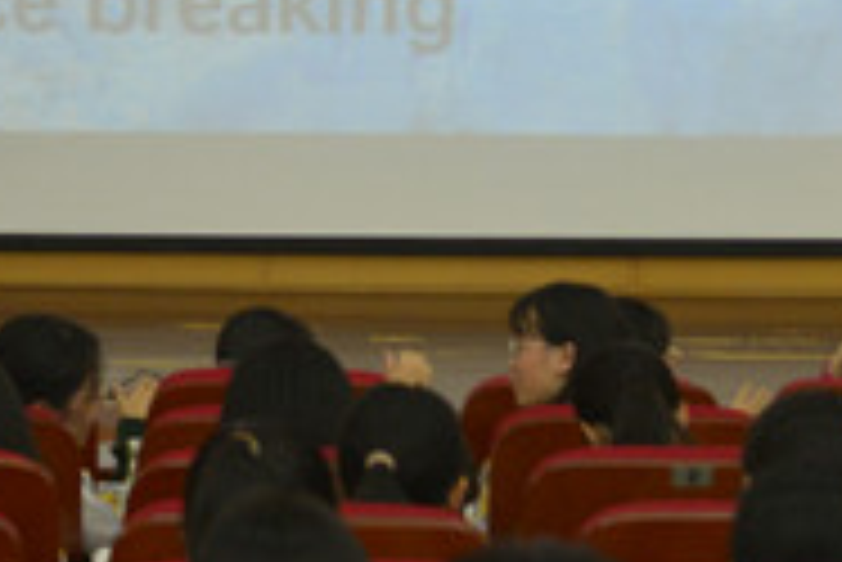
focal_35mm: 183
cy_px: -261
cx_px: 446
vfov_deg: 7.4
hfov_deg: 11.2
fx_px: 4283
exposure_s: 1/80
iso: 800
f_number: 4.5
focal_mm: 38
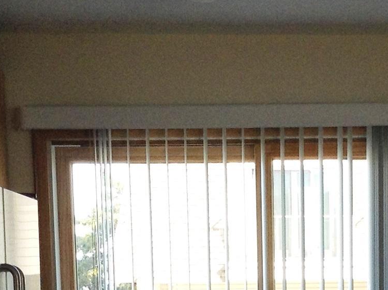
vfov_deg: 12.2
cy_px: 465
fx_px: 1276
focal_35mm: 114
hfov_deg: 17.1
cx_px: 327
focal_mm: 3.3
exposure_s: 1/120
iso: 50
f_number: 2.4
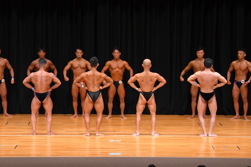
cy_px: 84
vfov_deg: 8.7
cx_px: 126
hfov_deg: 13.1
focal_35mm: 157
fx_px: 1094
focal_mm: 105
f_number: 5.6
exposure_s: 1/400
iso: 4000
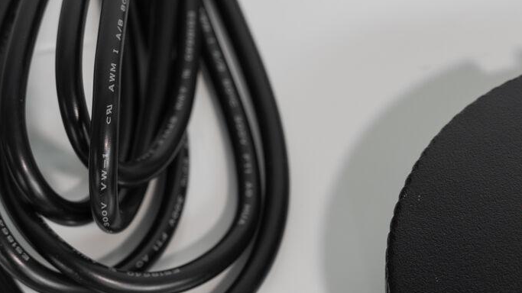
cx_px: 407
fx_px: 2782
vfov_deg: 6.0
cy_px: 68
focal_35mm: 201
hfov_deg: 10.7
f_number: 4.5
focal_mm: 59.6
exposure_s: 1/80
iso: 100
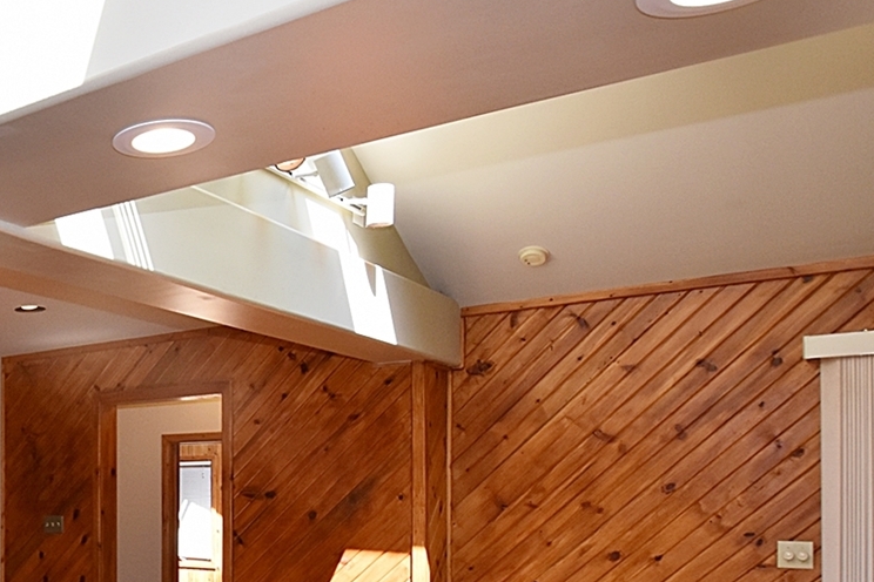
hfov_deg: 41.7
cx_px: -66
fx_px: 911
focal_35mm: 38
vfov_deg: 34.1
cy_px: 487
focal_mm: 11.5
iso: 720
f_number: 5.6
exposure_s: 1/125
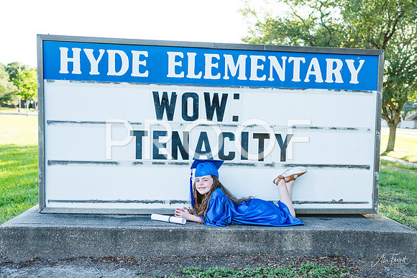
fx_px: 539
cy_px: 181
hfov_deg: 42.1
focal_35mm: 47
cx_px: 248
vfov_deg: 28.7
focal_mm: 35
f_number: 2.8
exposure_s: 1/800
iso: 250
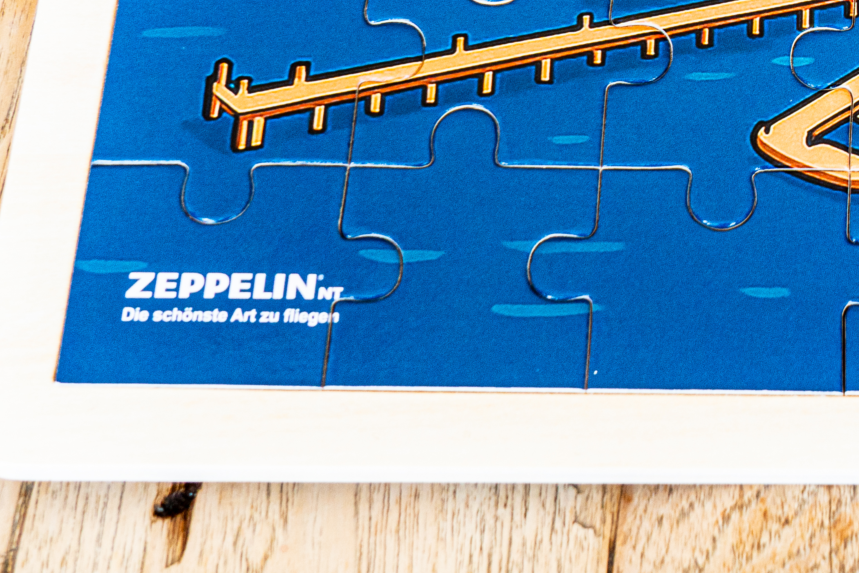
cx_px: 1126
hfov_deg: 15.3
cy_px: -233
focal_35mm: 127
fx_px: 3031
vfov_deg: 10.5
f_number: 9
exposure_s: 1/40
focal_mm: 35
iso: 320
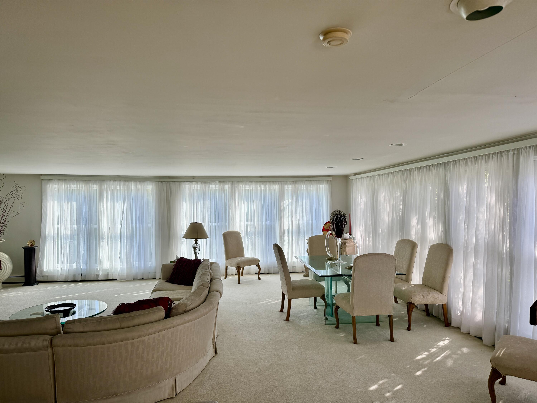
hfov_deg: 71.6
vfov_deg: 56.8
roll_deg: -0.1
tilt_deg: -0.1
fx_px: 372
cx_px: 268
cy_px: 202
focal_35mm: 24
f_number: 1.78
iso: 80
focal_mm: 6.76
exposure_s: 1/397
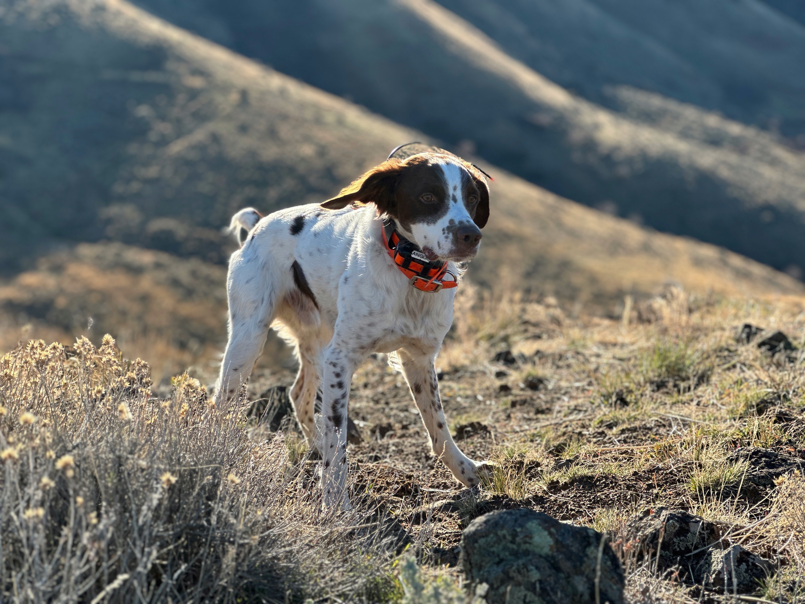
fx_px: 1791
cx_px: 402
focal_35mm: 77
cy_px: 302
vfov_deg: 19.1
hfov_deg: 25.3
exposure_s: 1/256
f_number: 2.8
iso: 25
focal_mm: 9
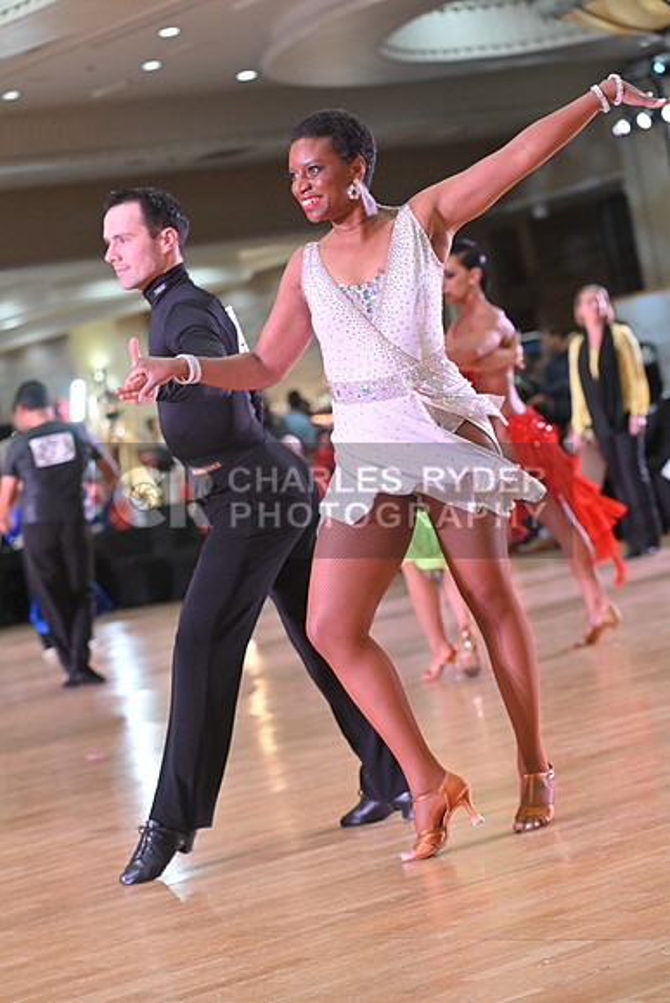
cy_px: 502
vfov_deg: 19.5
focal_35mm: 105
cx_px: 335
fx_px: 2929
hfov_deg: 13.0
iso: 4000
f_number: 5
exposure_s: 1/320
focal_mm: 105
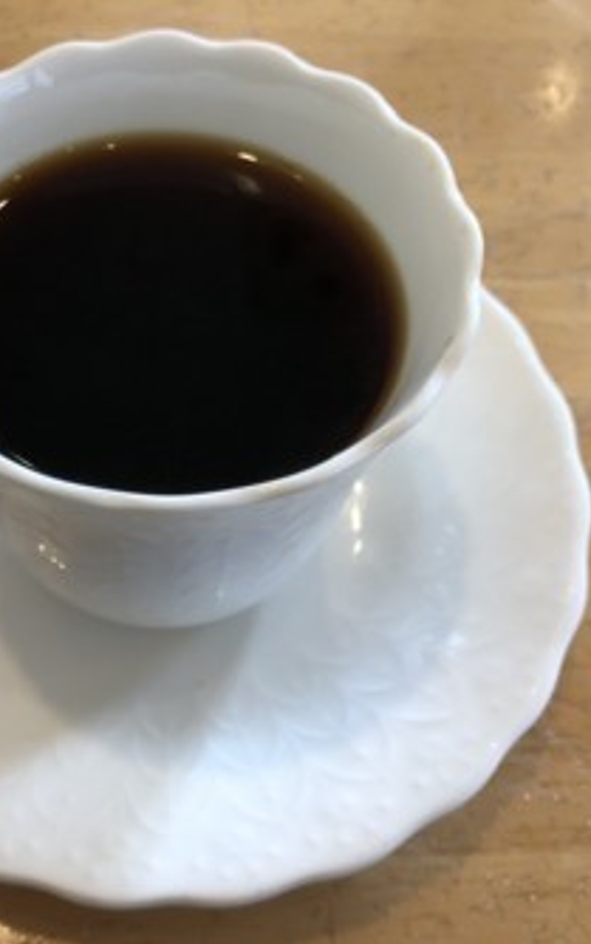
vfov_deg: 49.3
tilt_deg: -59.5
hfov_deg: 31.5
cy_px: 475
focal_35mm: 40
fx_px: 1030
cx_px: 150
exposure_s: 1/30
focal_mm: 4
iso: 32
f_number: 1.8
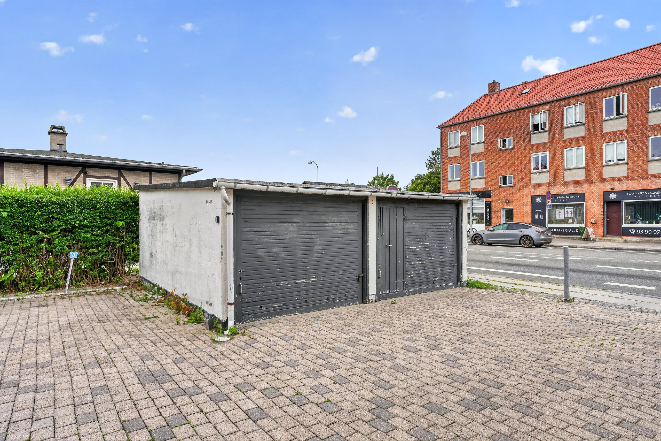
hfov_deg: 78.6
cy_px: 220
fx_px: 404
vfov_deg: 57.2
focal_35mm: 22
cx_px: 330
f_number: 8
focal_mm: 22
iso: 400
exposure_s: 1/125
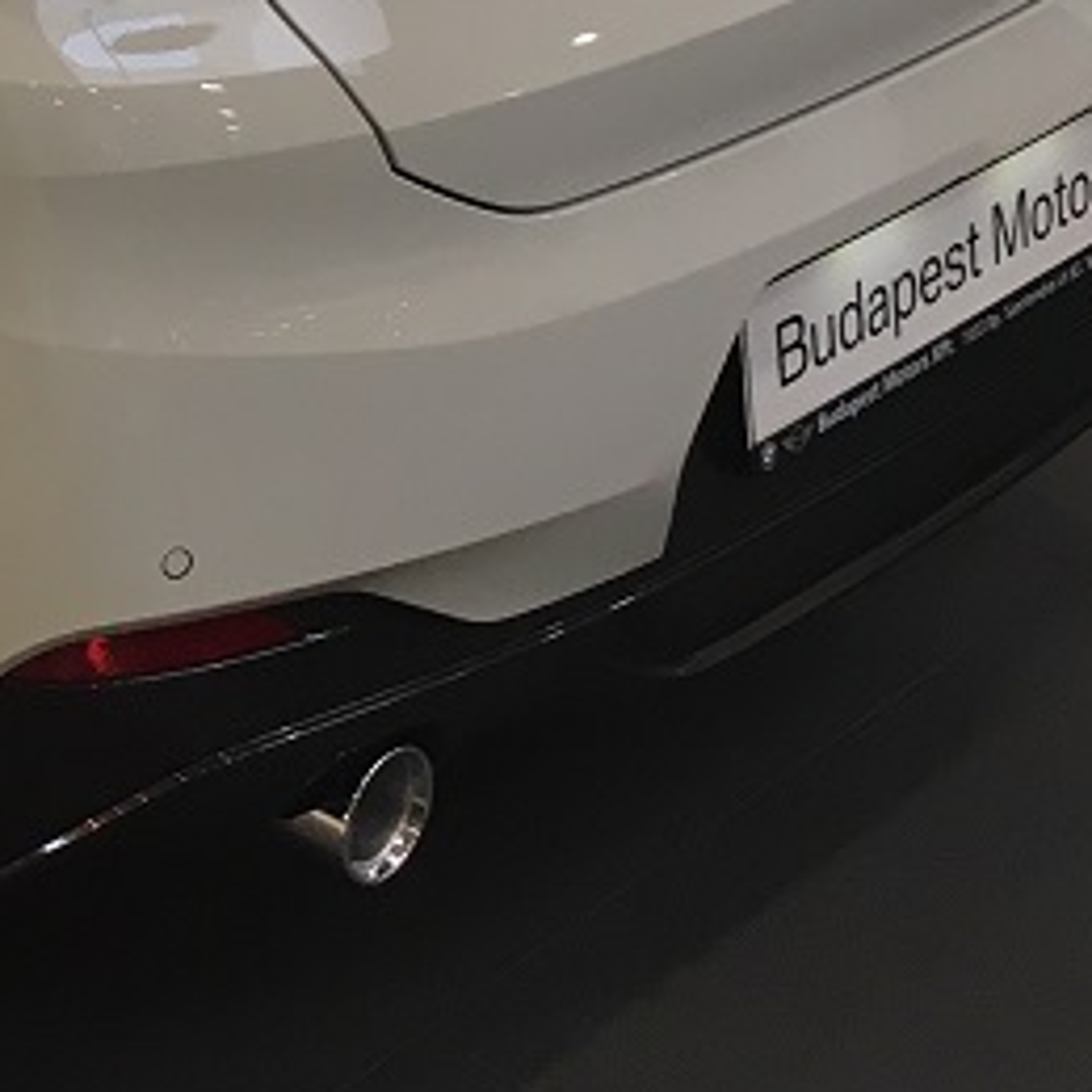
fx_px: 3605
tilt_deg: -17.0
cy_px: -361
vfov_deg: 16.2
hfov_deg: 16.1
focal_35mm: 101
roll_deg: +1.8
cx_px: -412
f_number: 2.2
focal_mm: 4.15
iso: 25
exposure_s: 1/33
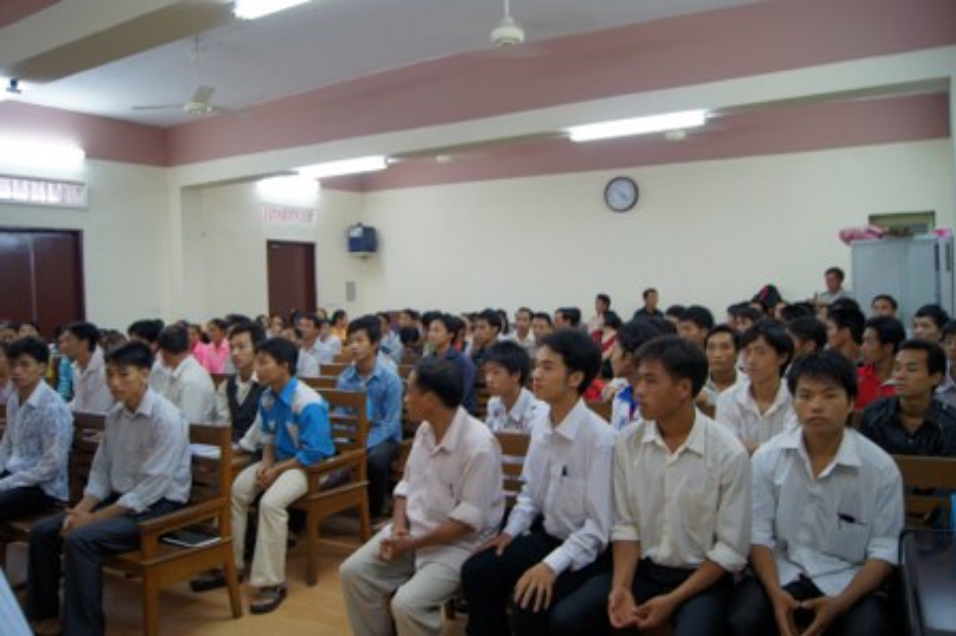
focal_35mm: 27
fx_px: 716
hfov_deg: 67.4
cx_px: 478
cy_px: 318
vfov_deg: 47.9
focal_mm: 18
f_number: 3.5
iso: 200
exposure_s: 1/25
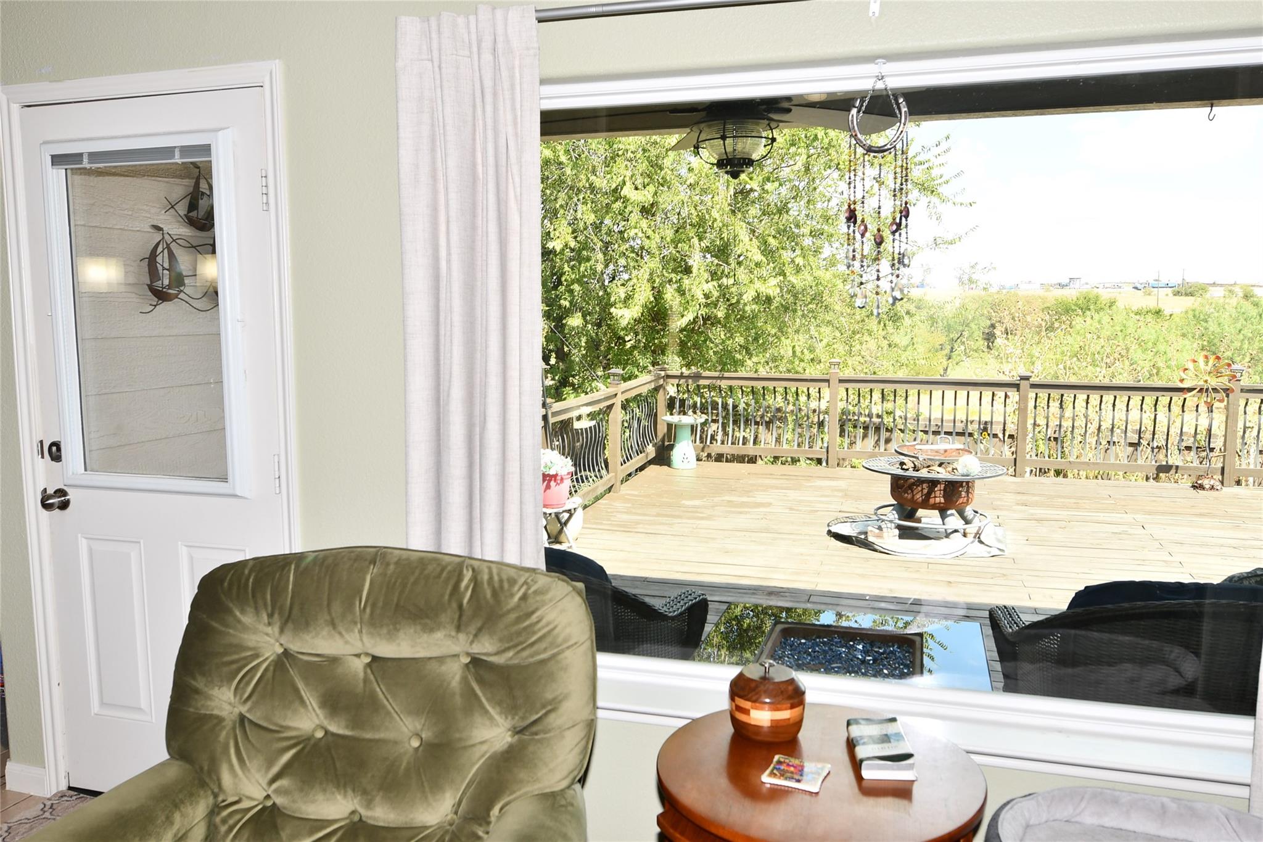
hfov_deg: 65.5
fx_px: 982
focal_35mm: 28
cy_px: 421
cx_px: 632
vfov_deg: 46.4
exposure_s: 1/125
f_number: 5.6
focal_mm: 14
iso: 125
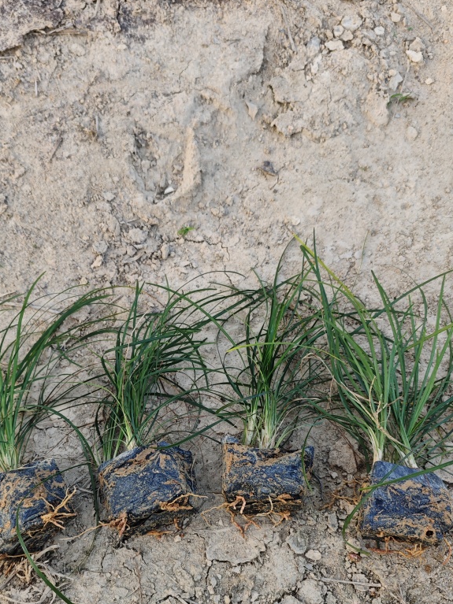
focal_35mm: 32
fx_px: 559
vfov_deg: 55.9
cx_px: 188
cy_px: 393
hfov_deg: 44.0
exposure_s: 1/100
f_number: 1.6
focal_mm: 6.55
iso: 50
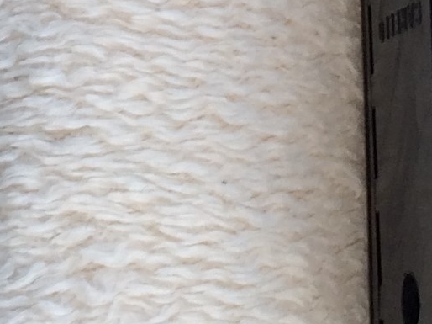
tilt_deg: -75.4
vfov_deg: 11.3
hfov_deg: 15.3
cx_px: 159
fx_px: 1609
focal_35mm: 129
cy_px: -16
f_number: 2.2
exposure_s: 1/121
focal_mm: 4.15
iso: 32
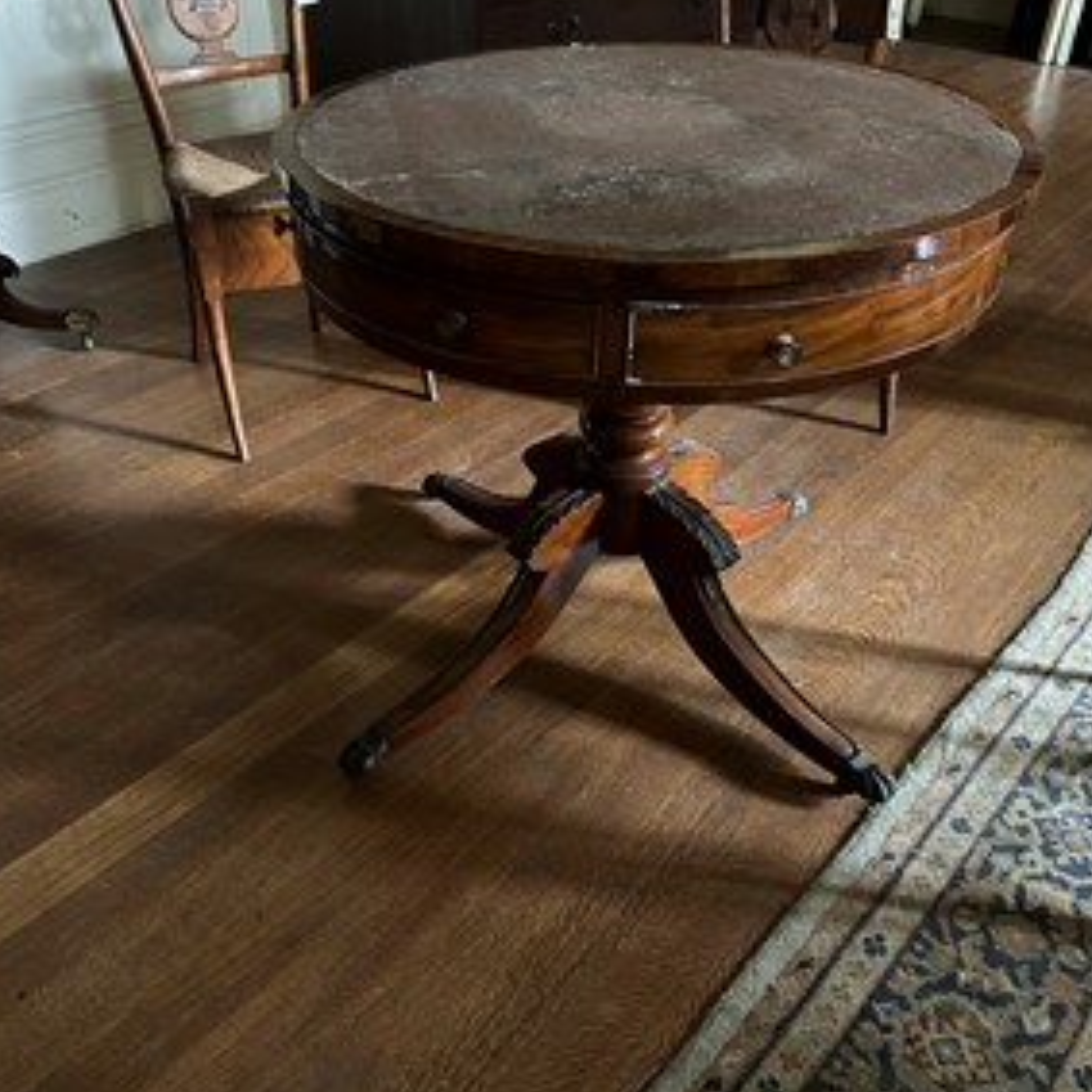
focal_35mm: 30
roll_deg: -0.7
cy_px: 521
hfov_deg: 54.0
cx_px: 540
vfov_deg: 54.0
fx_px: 1071
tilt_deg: -35.2
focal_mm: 6.86
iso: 1000
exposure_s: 1/30
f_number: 1.78
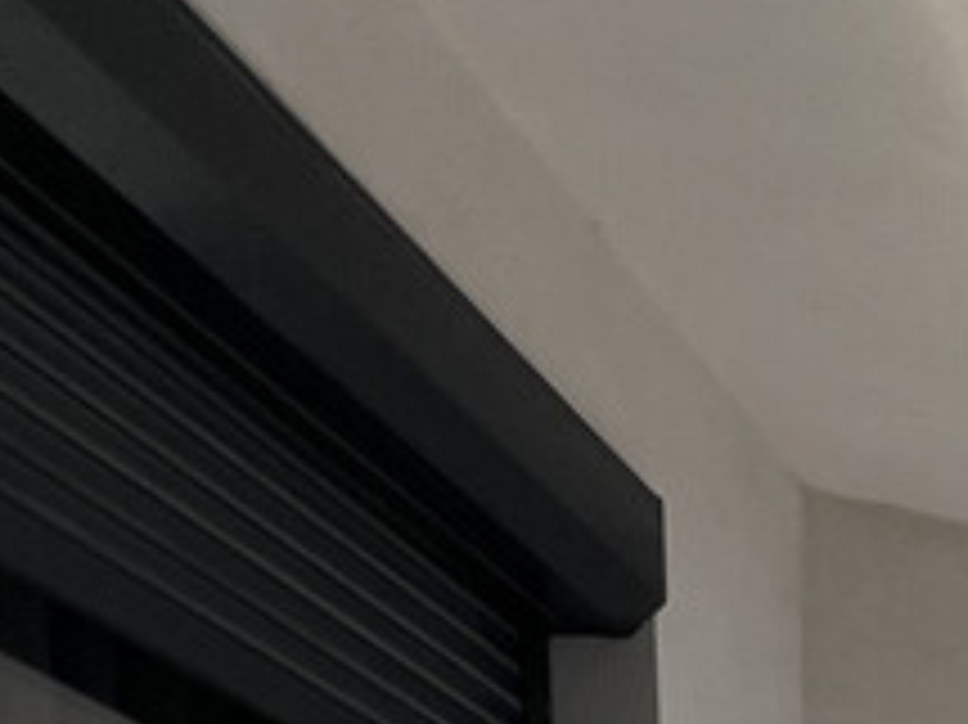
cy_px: 1695
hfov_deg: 21.5
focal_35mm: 62
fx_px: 1733
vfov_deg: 15.1
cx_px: 1706
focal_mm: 1.57
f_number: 1.8
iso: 32
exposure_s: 1/3311
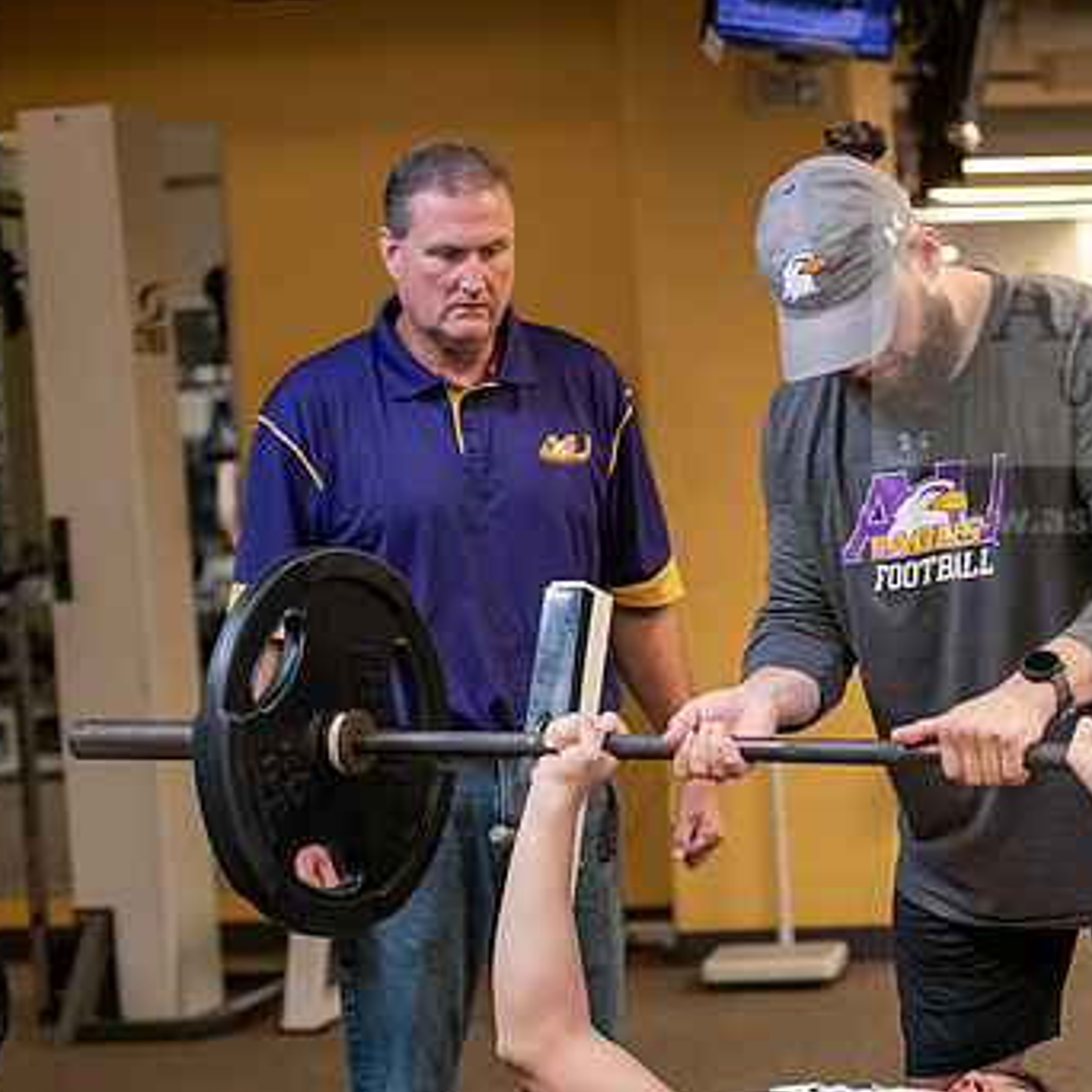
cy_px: 586
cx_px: 776
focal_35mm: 101
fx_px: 3605
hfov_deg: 17.2
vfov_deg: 17.2
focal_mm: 70
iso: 1250
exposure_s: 1/200
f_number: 3.2
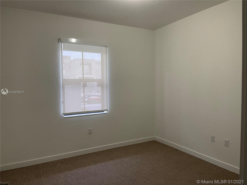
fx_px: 186
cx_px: 124
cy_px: 92
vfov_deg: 53.1
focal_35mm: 26
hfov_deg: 67.3
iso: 125
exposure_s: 1/60
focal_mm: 5.1
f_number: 1.6
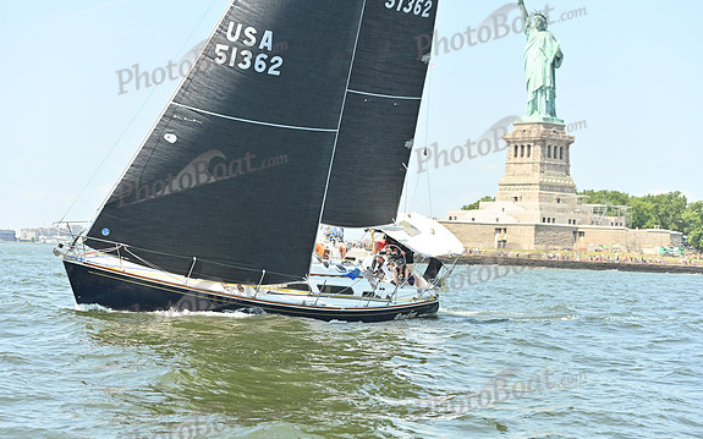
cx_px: 352
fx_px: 1379
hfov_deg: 28.6
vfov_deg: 18.1
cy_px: 222
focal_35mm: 72
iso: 320
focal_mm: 70
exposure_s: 1/1250
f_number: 4.5
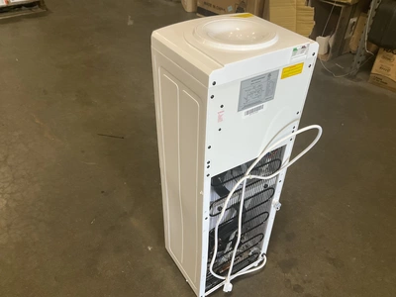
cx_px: 198
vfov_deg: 48.2
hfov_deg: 61.7
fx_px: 332
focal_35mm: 29
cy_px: 148
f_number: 1.8
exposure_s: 1/60
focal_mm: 3
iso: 160
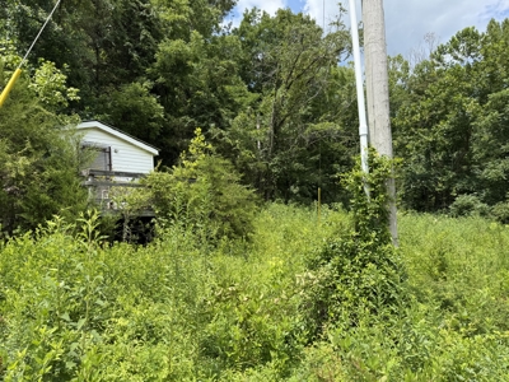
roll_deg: +3.2
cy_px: 191
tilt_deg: +4.1
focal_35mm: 24
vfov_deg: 56.8
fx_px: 353
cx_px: 254
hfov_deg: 71.6
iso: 80
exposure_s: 1/2232
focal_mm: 6.76
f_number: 1.78
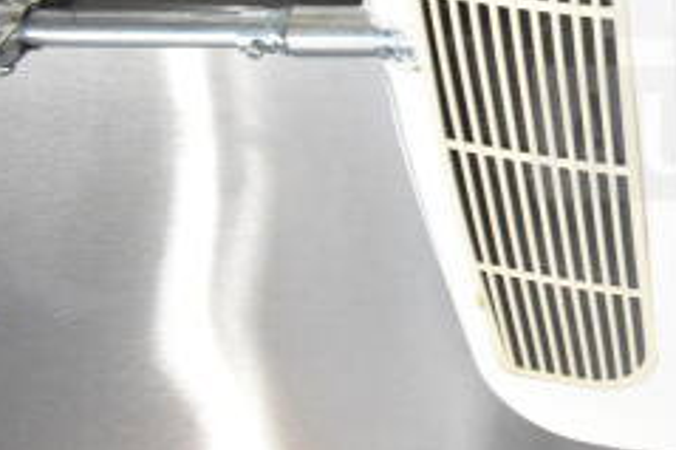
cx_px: 849
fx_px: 1295
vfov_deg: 19.0
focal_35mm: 69
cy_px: -24
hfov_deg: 25.6
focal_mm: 18
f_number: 4
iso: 1600
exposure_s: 1/80
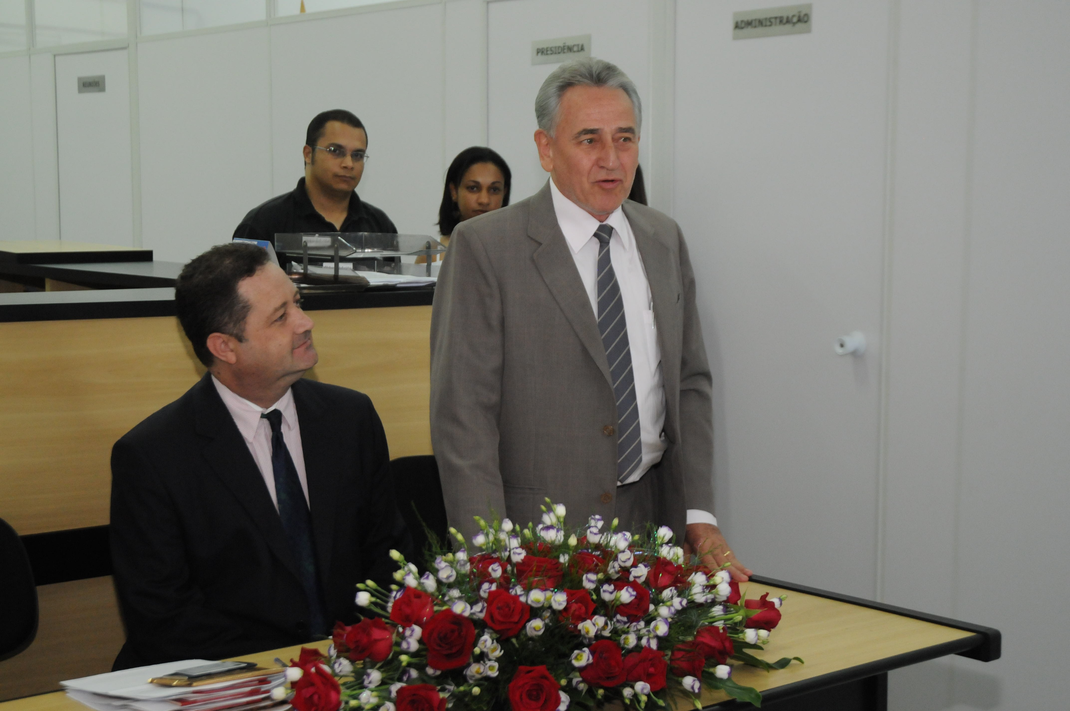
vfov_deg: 23.7
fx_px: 1692
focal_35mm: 57
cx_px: 535
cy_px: 356
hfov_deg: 35.1
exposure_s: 1/100
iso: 1600
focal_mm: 38
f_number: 4.2
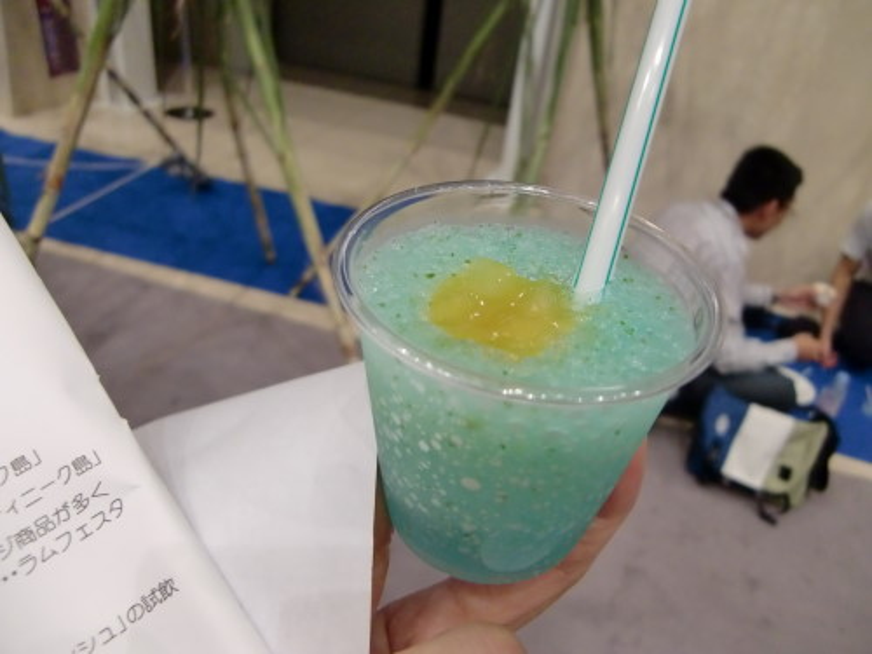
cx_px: 436
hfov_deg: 63.4
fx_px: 705
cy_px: 327
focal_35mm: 28
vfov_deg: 49.7
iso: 400
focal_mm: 4.9
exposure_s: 1/40
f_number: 2.6
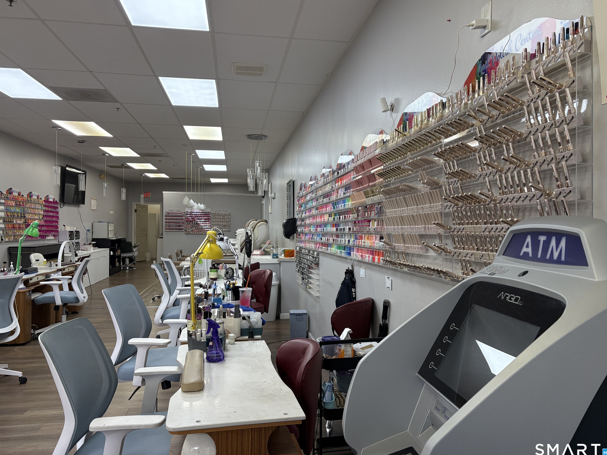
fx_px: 473
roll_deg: -0.3
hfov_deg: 65.3
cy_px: 224
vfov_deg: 51.4
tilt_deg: -1.0
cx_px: 314
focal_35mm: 27
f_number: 1.6
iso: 125
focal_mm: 5.96
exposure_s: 1/220
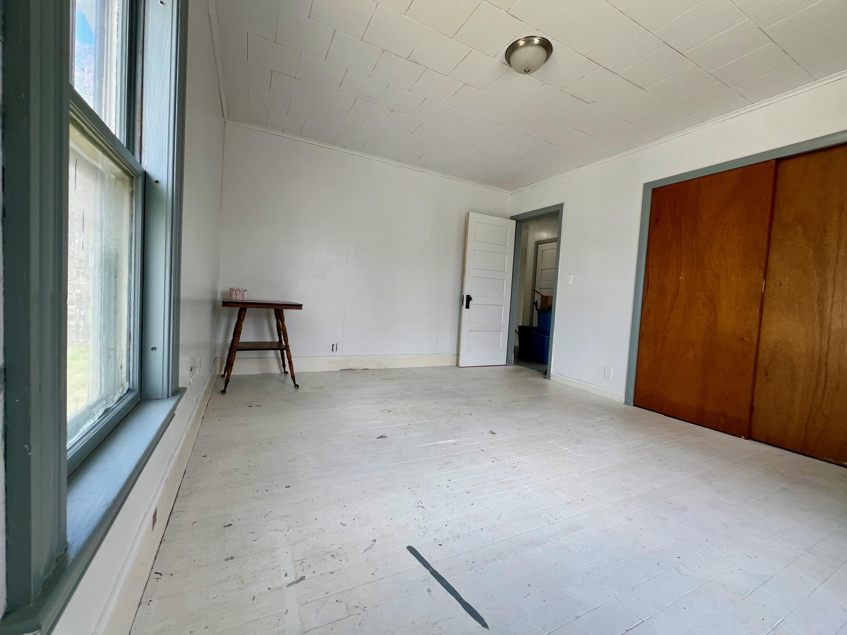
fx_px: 318
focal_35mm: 13
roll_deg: -1.9
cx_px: 424
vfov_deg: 89.9
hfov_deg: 106.2
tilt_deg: -3.5
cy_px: 318
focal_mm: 1.57
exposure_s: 1/99
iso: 50
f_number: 1.8
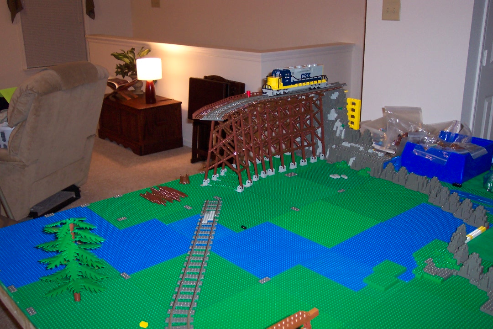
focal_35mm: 38
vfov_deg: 35.1
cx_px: 246
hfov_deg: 50.7
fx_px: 520
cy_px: 164
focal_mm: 8
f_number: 2.8
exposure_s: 1/30
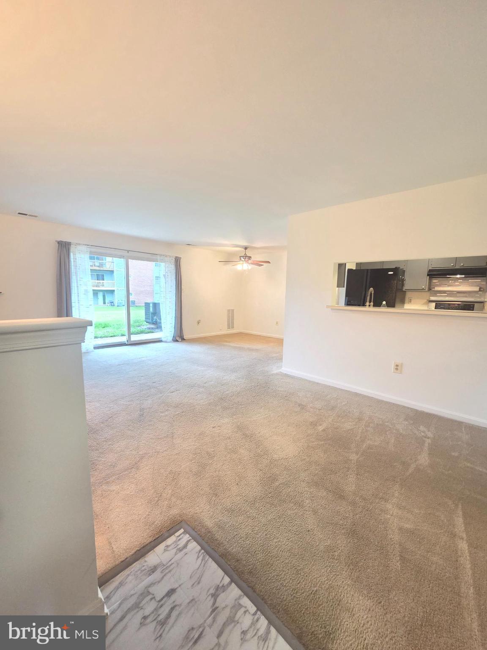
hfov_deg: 89.9
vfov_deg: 106.2
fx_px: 244
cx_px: 244
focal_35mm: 13
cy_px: 325
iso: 500
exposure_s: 1/60
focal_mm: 2.2
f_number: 2.2
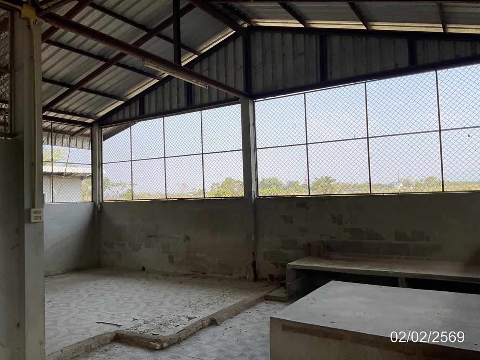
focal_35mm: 29
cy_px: 180
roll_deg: +2.2
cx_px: 240
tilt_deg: +3.2
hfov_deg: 61.7
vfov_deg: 48.2
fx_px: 402
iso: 16
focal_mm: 3
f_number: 1.8
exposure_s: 1/829
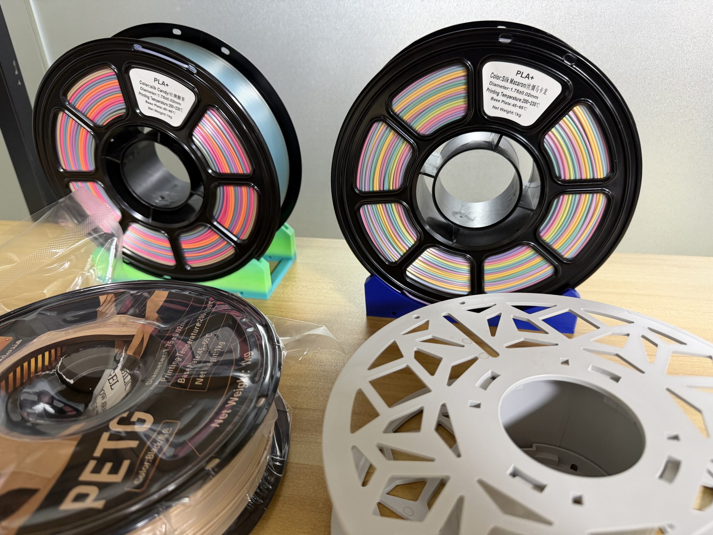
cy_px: 268
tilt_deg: -29.8
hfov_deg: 71.6
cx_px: 356
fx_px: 494
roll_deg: +2.5
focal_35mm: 24
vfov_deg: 56.8
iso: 250
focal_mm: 6.76
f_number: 1.78
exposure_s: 1/50
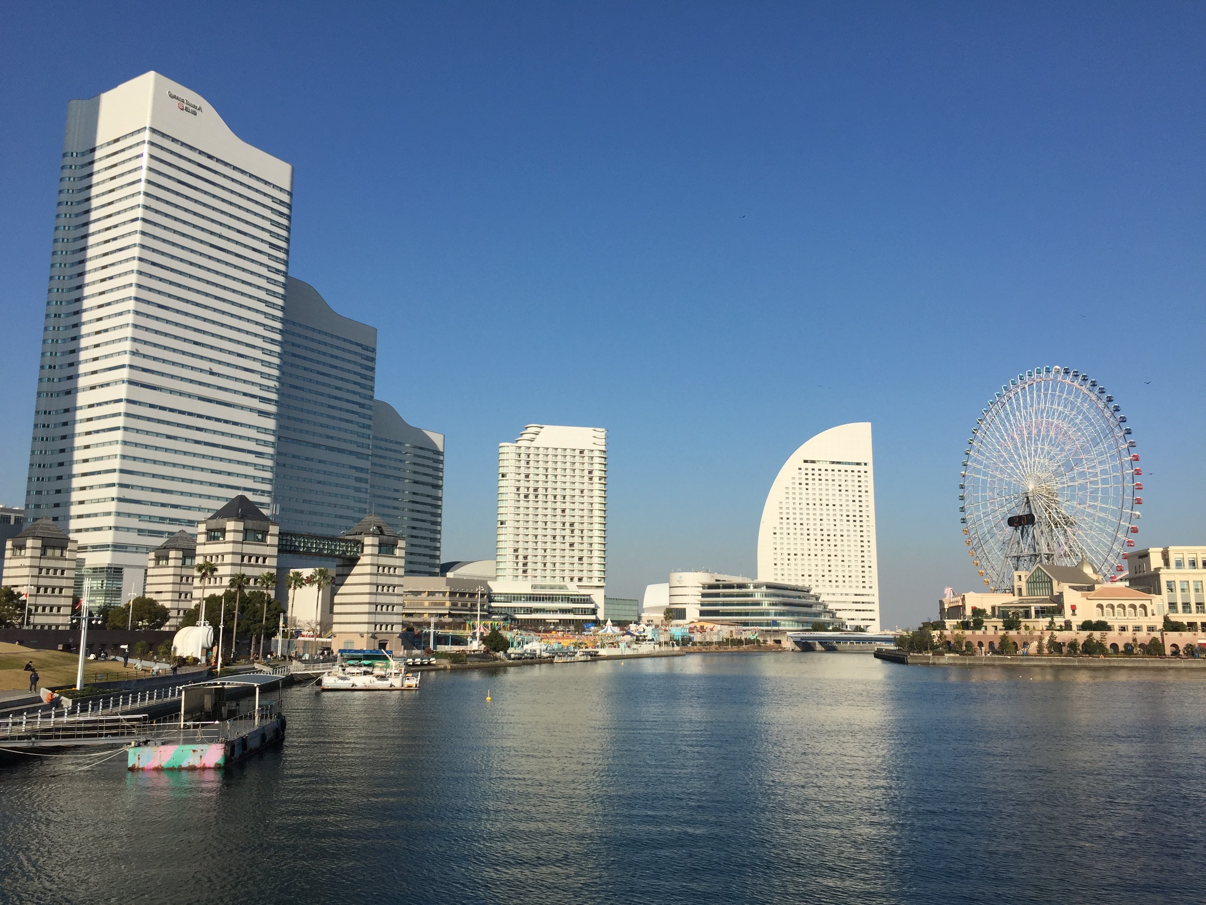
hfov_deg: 61.7
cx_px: 603
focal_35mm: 29
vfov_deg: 48.2
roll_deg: -0.9
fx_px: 1010
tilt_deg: +10.9
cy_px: 452
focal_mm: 4.15
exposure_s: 1/3300
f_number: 2.2
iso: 32
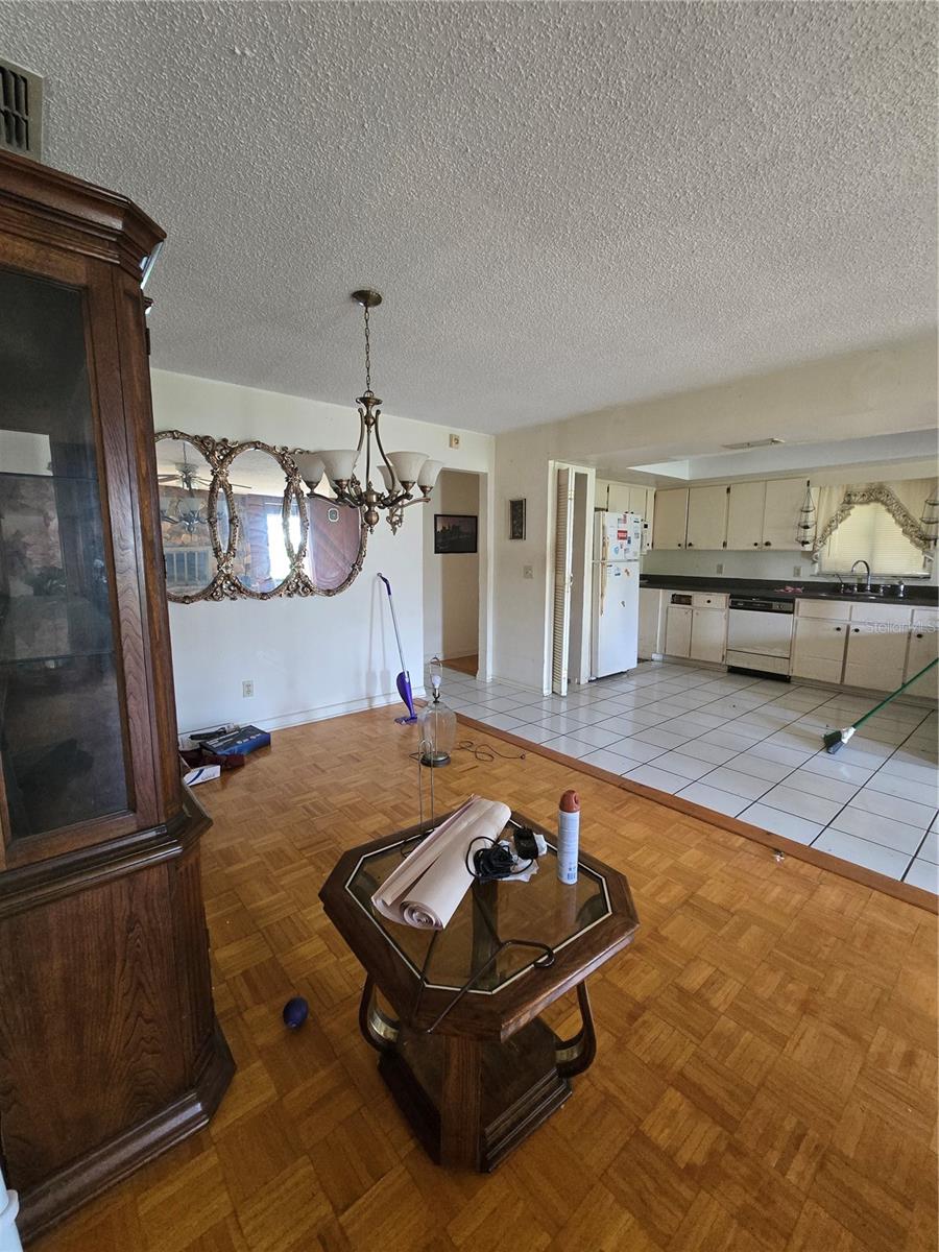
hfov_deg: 89.9
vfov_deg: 106.2
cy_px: 626
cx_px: 470
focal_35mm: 13
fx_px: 470
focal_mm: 2.2
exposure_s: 1/60
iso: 1000
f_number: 2.2
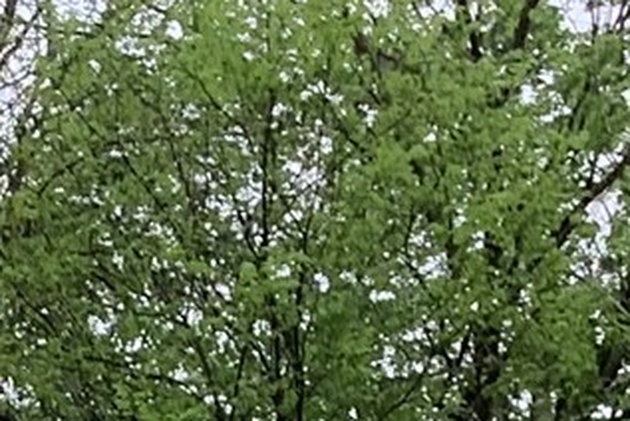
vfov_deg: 6.4
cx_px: -256
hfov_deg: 10.3
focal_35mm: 195
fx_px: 3416
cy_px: 1301
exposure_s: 1/120
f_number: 2.4
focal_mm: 3.3
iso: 32
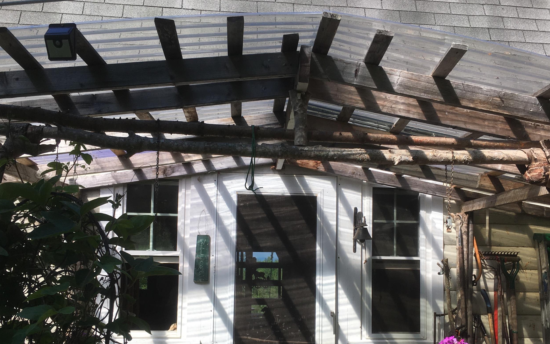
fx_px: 555
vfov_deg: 34.1
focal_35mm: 37
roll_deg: -1.3
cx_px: 284
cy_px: 228
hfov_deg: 52.7
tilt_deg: +3.7
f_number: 2.2
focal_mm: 4.15
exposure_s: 1/1183
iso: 25
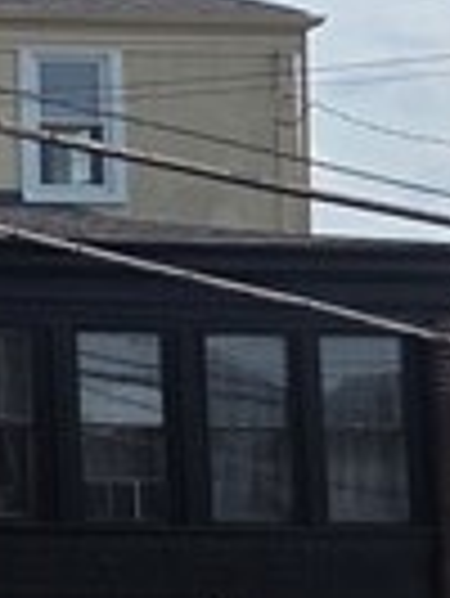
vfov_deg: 19.6
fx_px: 1731
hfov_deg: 10.6
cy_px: 373
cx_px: -886
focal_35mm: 100
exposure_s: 1/3988
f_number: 2.2
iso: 50
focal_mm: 2.2
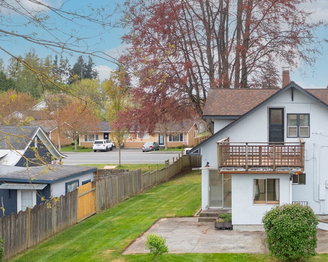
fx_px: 485
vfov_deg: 30.2
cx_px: 284
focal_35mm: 50
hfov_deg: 35.5
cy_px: 123
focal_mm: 10.26
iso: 200
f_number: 4.5
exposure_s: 1/100
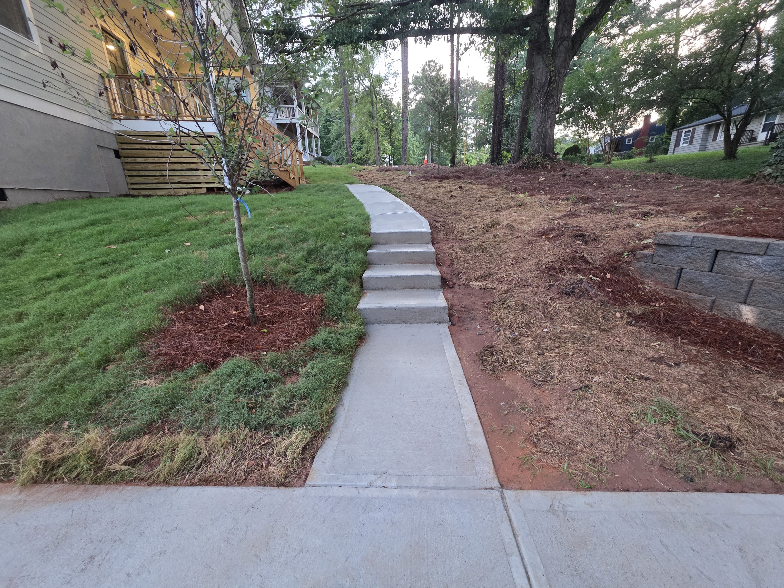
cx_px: 392
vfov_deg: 89.9
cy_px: 294
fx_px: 294
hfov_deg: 106.2
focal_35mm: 13
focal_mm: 2.2
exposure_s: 1/60
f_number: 1.9
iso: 500
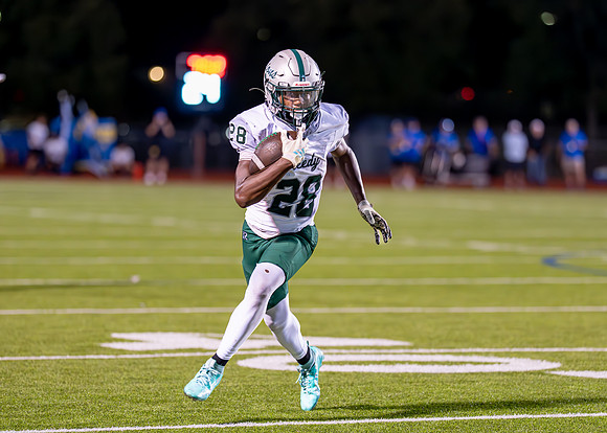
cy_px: 227
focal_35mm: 224
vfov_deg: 6.4
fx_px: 3868
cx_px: 322
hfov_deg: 9.0
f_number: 1.8
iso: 2500
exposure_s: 1/1250
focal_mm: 135
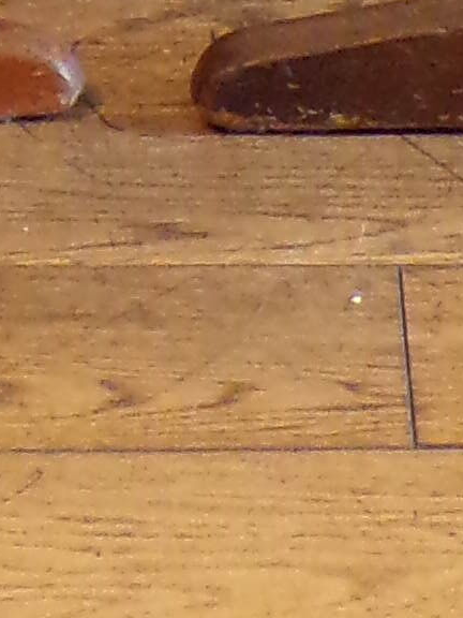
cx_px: 114
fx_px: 5279
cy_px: -1622
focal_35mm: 296
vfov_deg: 5.9
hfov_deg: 5.0
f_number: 3.3
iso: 318
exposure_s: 1/17
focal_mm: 6.6
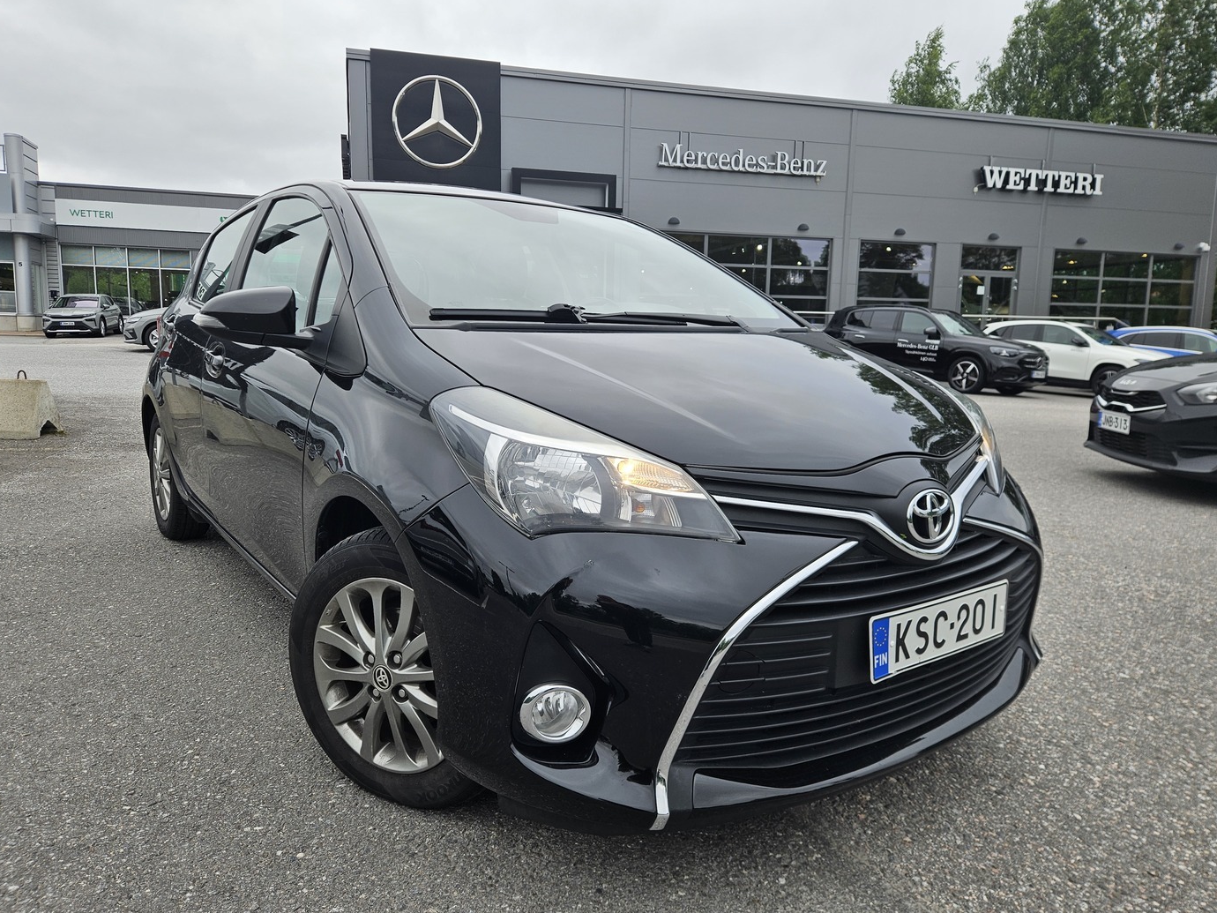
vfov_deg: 56.8
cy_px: 444
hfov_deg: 71.6
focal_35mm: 24
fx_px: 844
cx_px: 597
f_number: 1.8
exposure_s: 1/528
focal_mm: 5.4
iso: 25
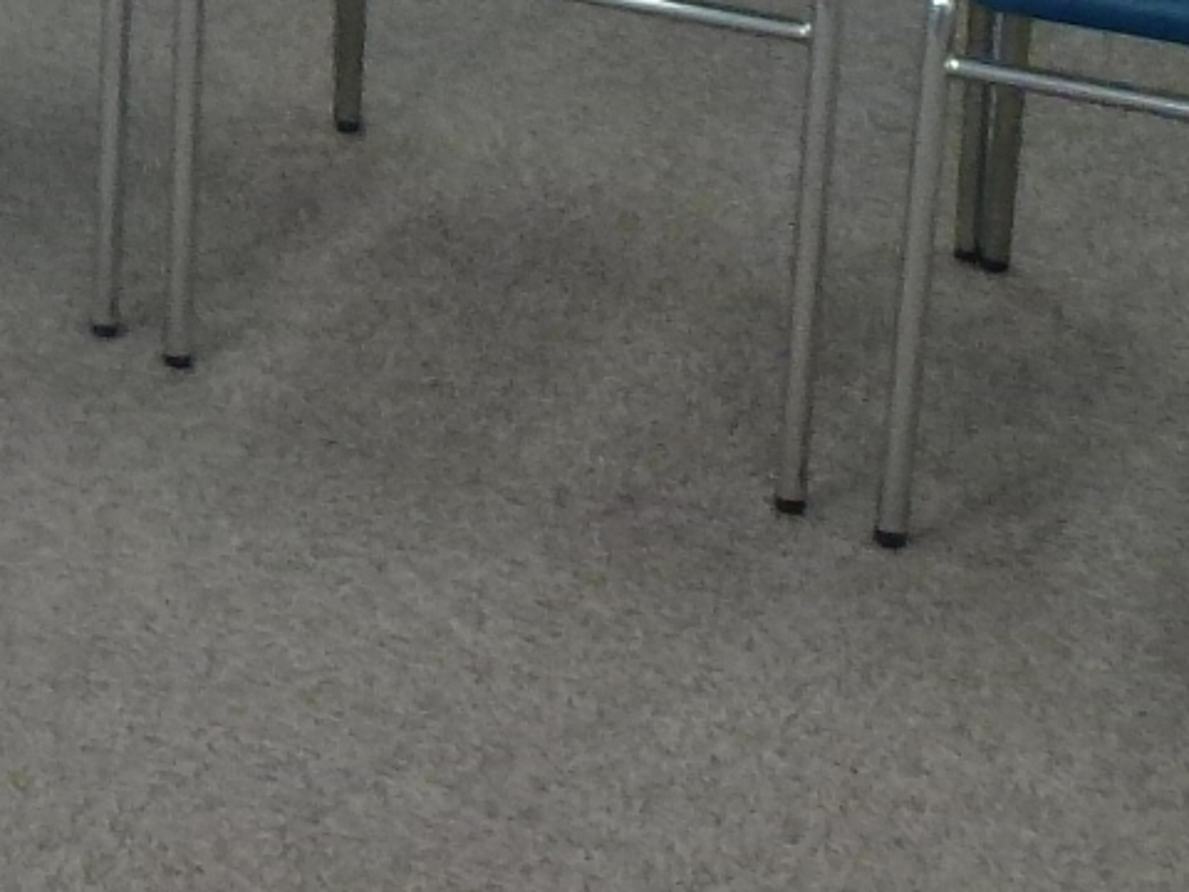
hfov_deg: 13.8
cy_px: -704
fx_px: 4397
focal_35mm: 128
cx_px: -907
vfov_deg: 10.9
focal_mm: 4.3
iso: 250
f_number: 3.3
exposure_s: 1/60
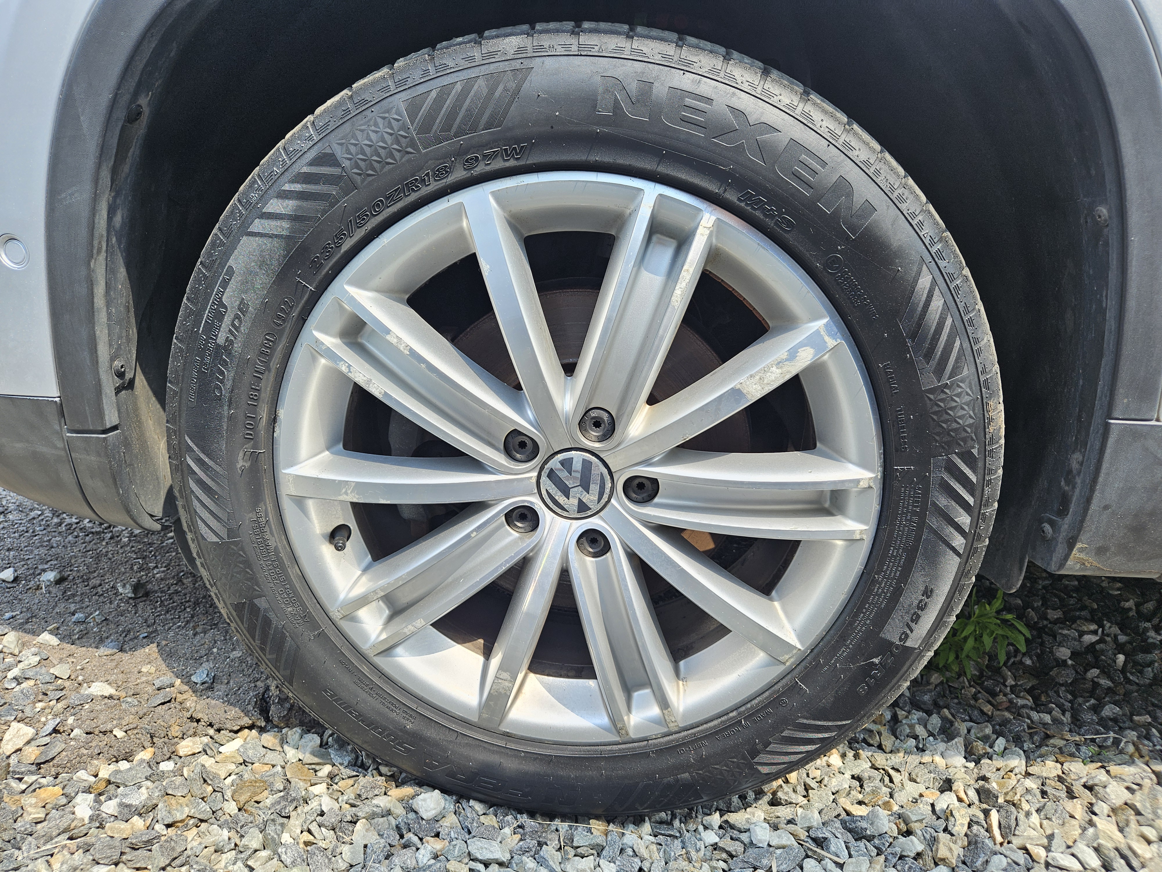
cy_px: 436
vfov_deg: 58.9
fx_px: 772
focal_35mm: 23
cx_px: 581
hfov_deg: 73.9
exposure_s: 1/302
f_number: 1.8
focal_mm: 5.4
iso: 25
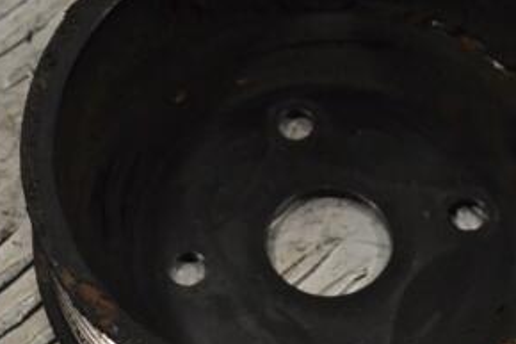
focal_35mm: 149
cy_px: 152
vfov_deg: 9.2
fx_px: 2134
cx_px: 283
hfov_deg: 13.8
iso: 3200
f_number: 10
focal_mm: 48
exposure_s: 1/400
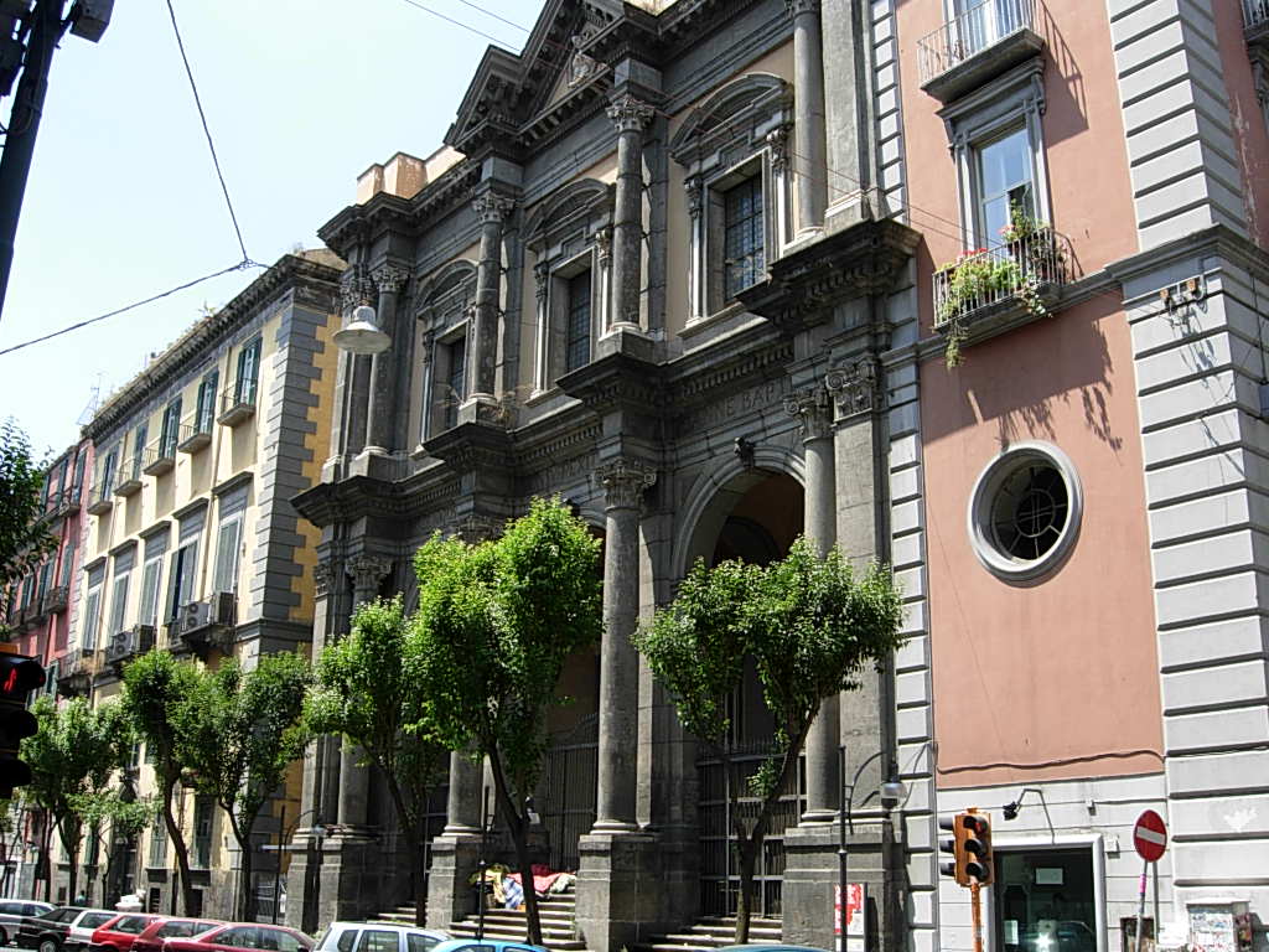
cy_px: 476
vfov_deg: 39.7
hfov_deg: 51.4
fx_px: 1320
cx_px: 634
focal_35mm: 36
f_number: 4.8
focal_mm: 7.5
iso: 50
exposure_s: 1/186
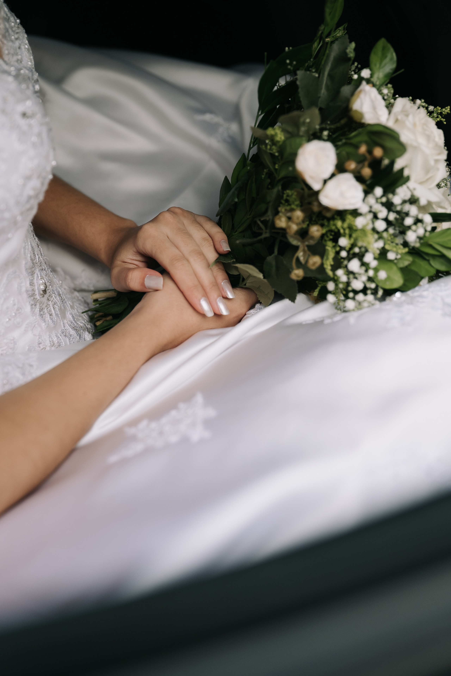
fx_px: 940
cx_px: 226
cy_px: 338
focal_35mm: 50
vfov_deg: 39.6
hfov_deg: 27.0
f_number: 2.8
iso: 800
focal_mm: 48
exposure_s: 1/400
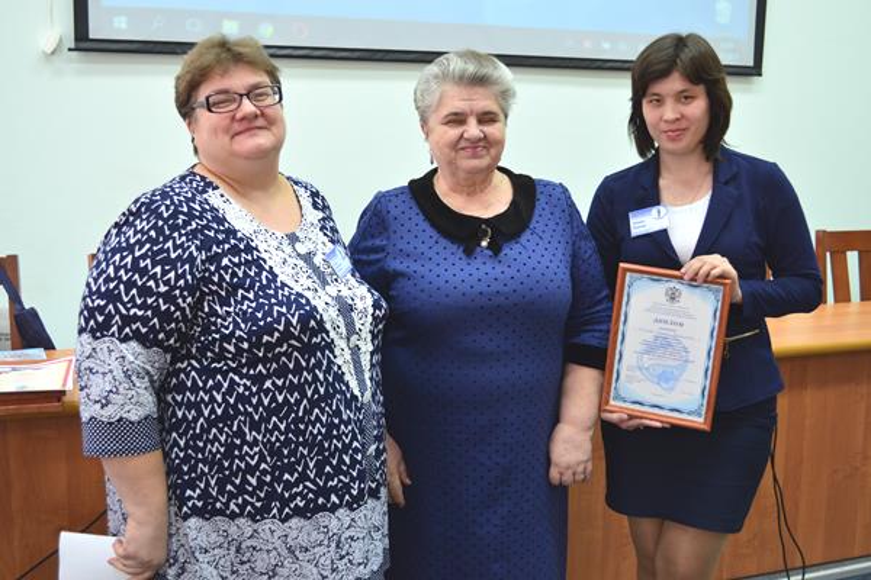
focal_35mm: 44
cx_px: 436
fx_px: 1052
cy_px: 290
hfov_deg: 45.0
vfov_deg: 30.8
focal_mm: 29
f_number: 4.5
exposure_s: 1/50
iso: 800
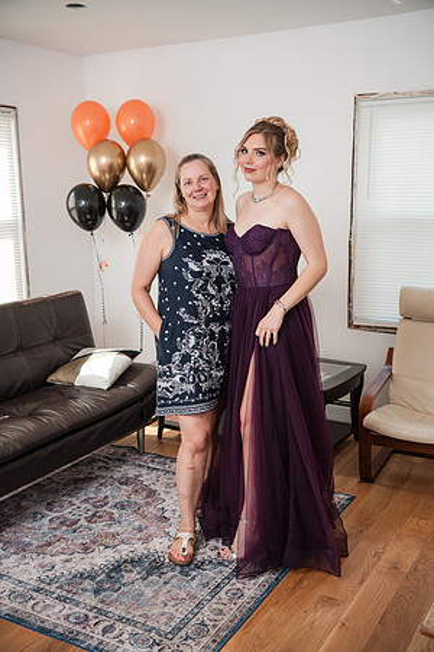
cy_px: 326
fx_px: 723
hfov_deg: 33.4
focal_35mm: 40
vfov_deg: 48.5
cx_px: 217
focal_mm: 40
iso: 640
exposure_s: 1/250
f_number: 3.2
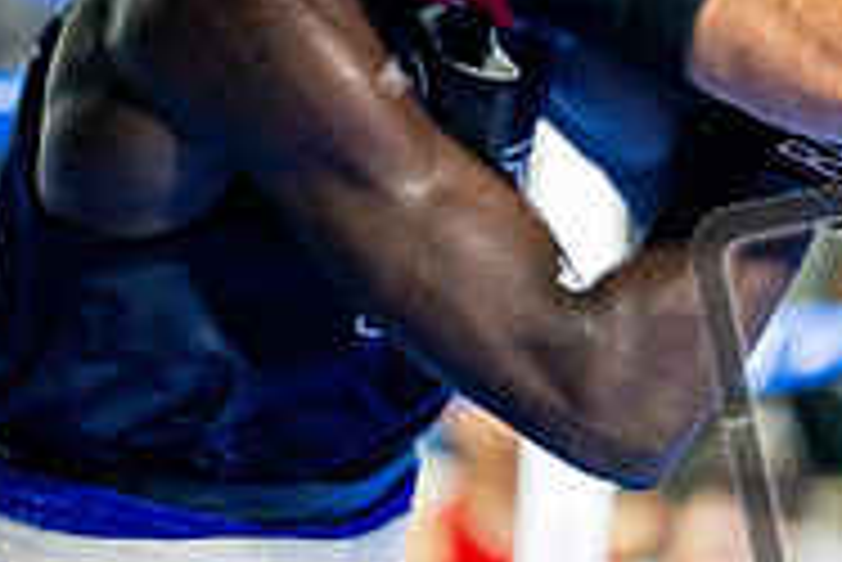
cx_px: 702
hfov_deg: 7.5
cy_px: 285
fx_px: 6390
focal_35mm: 273
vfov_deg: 5.0
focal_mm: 88
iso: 4000
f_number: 2
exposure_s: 1/800
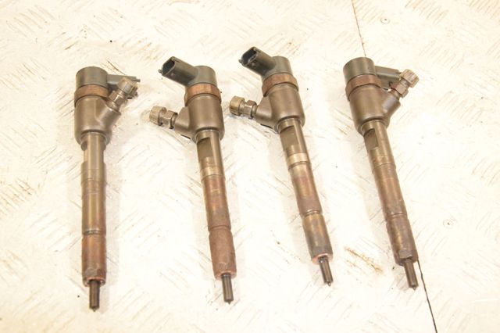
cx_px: 250
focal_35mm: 51
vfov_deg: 26.5
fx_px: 708
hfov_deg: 38.9
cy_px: 166
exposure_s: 1/200
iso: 1600
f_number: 5.6
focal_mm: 34
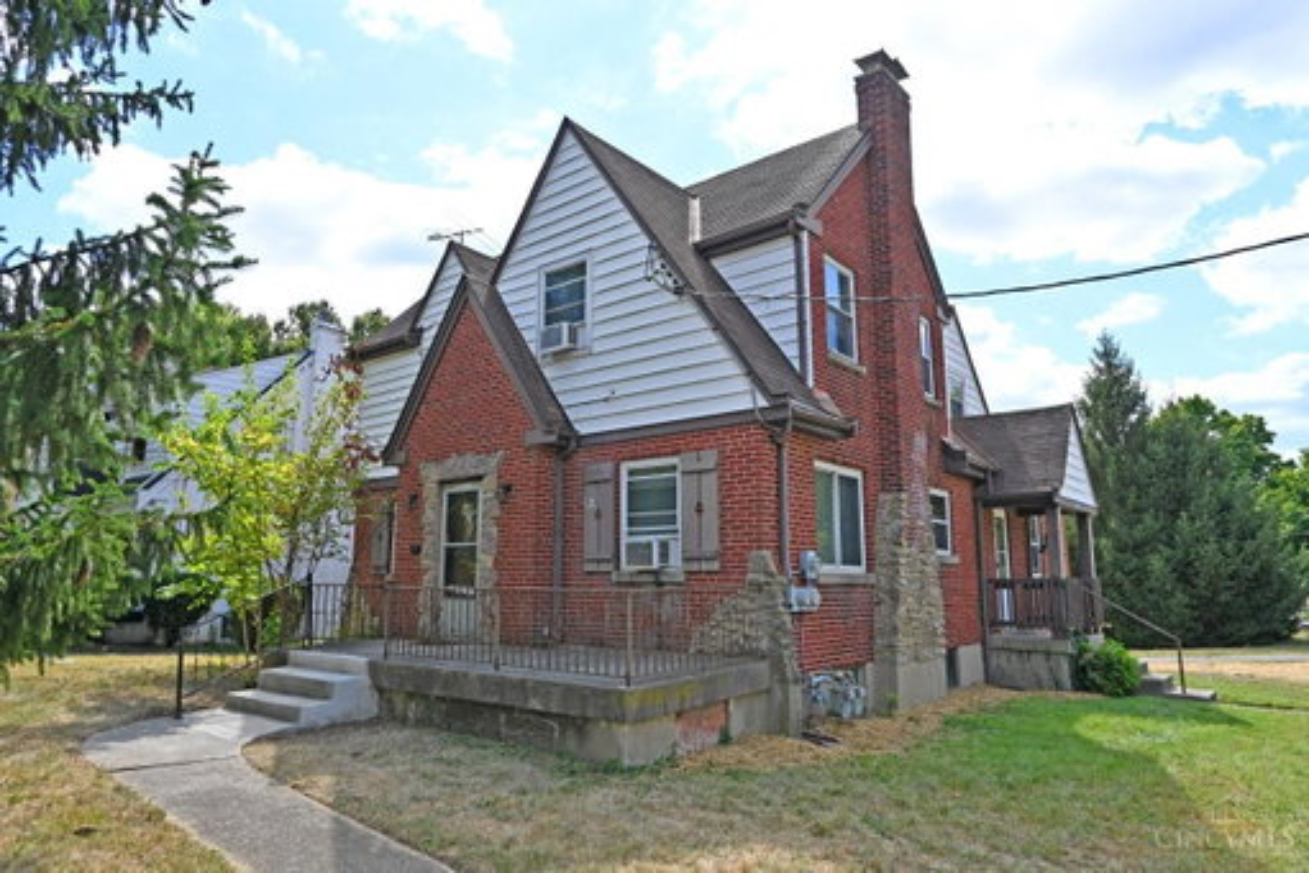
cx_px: 654
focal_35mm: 22
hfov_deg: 78.6
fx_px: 800
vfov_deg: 57.3
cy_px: 436
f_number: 6.3
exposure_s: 1/320
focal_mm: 22
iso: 100
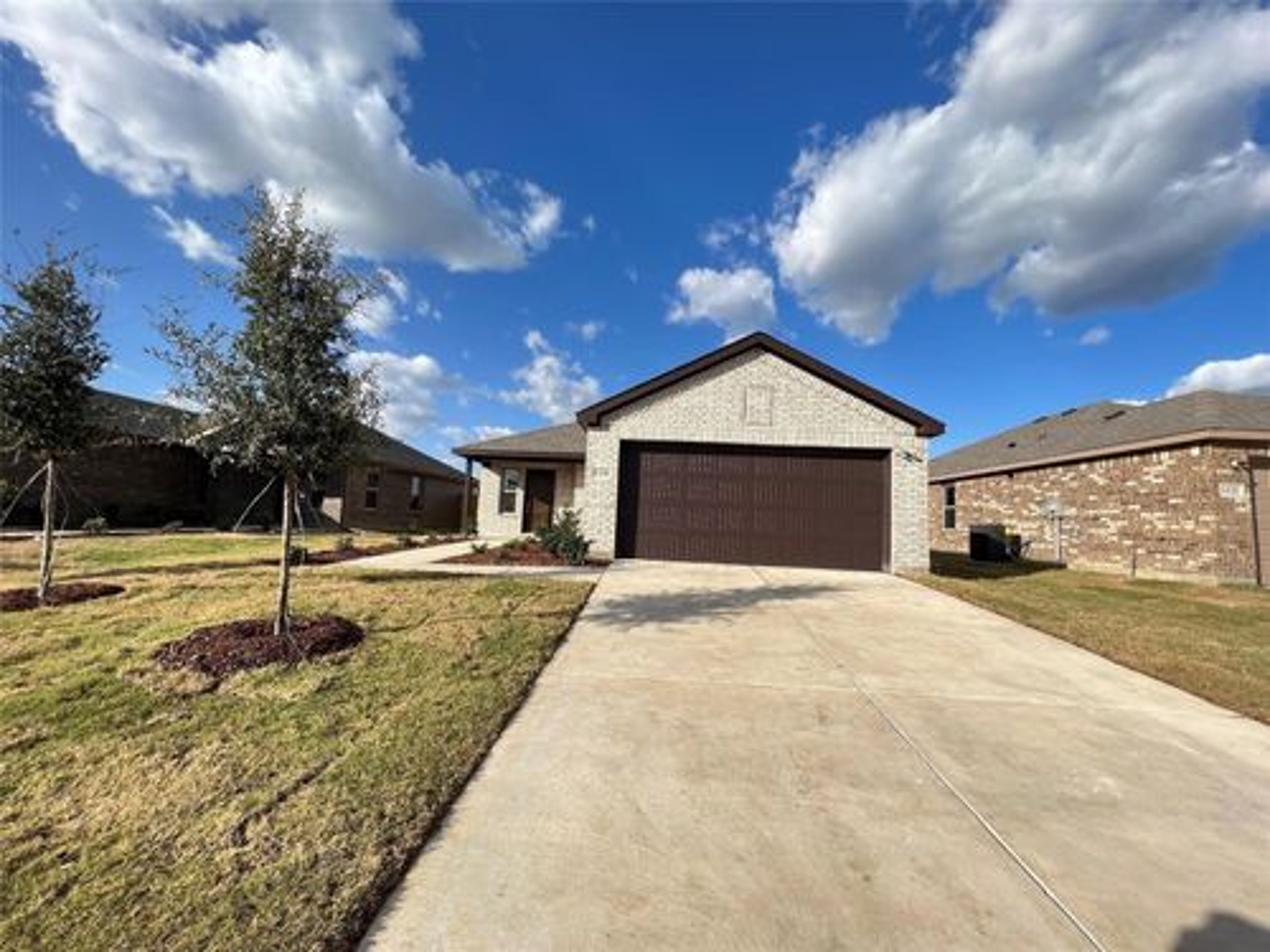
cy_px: 476
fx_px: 477
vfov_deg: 89.9
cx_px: 635
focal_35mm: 13
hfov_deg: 106.2
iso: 32
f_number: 1.8
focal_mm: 1.57
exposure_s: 1/1130
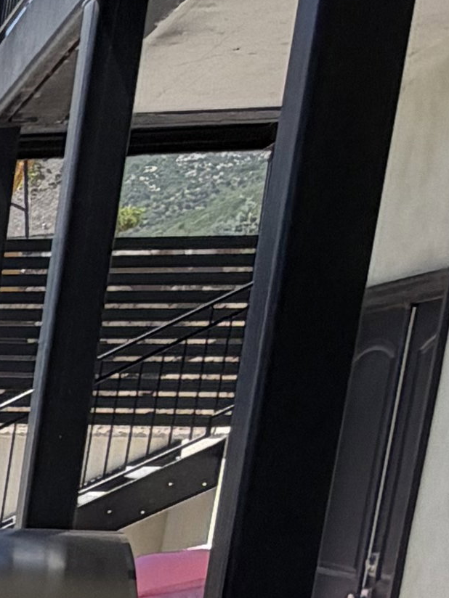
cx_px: -963
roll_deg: -1.6
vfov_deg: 18.7
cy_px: 796
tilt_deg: -12.2
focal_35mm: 97
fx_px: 1678
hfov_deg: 10.2
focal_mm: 2.22
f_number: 2.2
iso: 20
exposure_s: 1/853
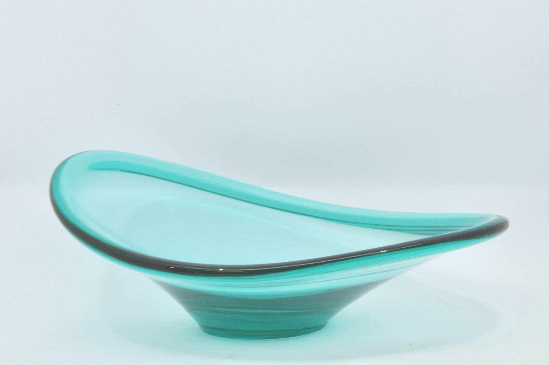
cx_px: 274
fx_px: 1599
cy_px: 182
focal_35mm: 105
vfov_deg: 13.0
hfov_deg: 19.5
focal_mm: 70
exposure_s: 1/5
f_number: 29
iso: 800
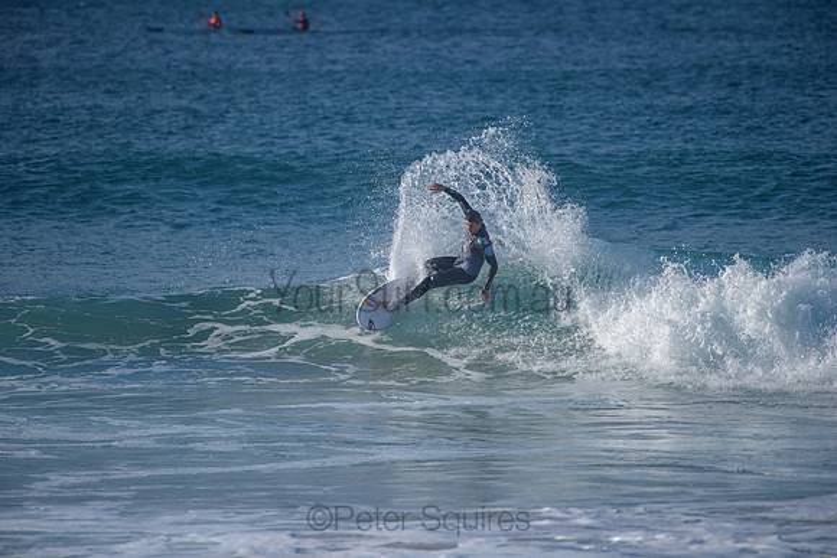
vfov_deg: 2.7
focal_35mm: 515
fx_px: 11972
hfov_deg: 4.0
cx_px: 418
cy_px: 279
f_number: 5.6
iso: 180
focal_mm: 500
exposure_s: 1/2000
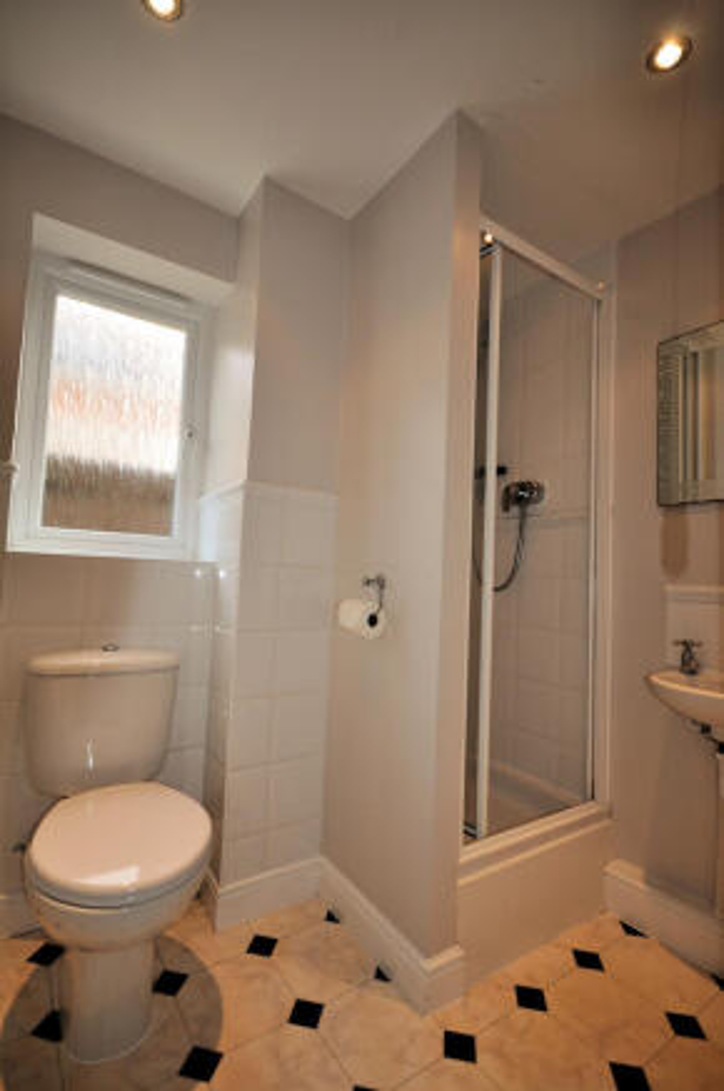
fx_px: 522
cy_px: 546
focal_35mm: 17
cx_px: 362
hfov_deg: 69.5
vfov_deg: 92.5
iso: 400
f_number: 4.2
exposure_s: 1/160
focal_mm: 11.5
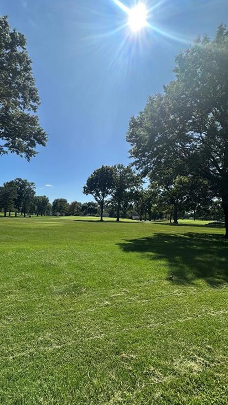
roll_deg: -2.6
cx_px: 84
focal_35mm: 16
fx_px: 172
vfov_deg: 99.3
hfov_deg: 66.0
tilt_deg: +5.2
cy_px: 199
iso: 50
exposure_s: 1/2882
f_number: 2.2
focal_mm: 2.22
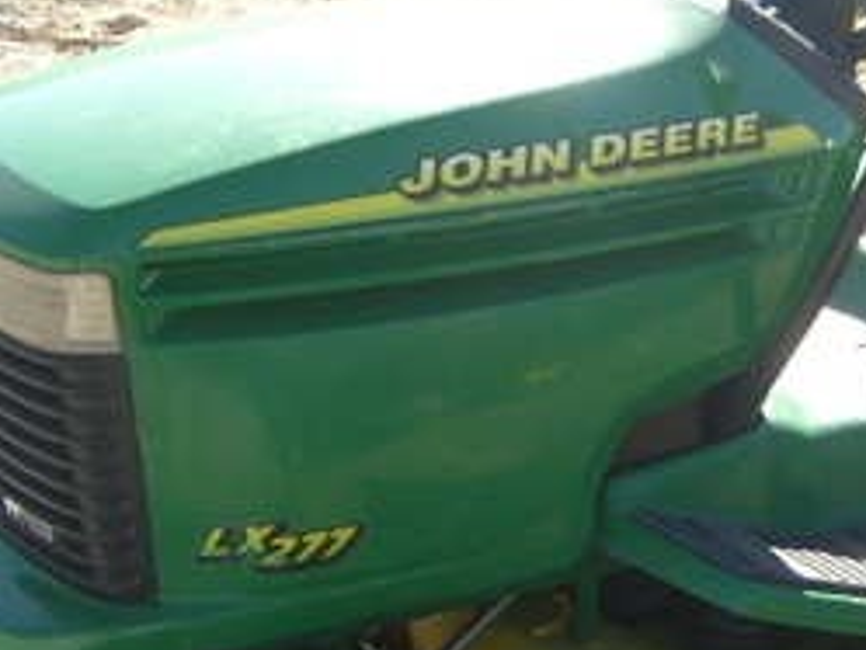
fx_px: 2077
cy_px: 514
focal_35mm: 83
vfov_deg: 17.7
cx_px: 720
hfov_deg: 23.1
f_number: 4
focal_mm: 7.9
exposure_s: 1/250
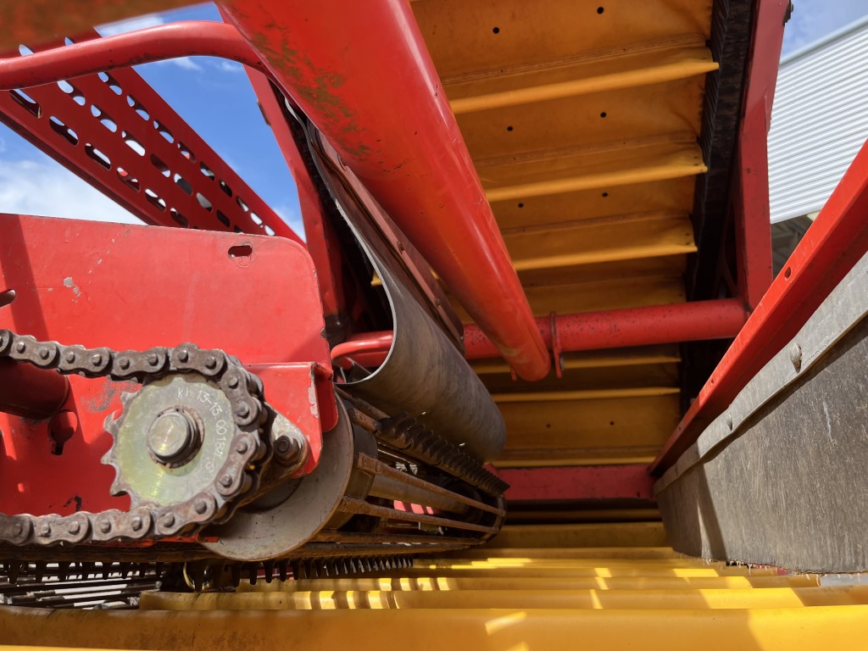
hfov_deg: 67.3
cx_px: 434
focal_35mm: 26
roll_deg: -1.1
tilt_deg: +11.9
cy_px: 326
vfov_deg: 53.1
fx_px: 652
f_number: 1.6
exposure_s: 1/1106
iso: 50
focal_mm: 5.1
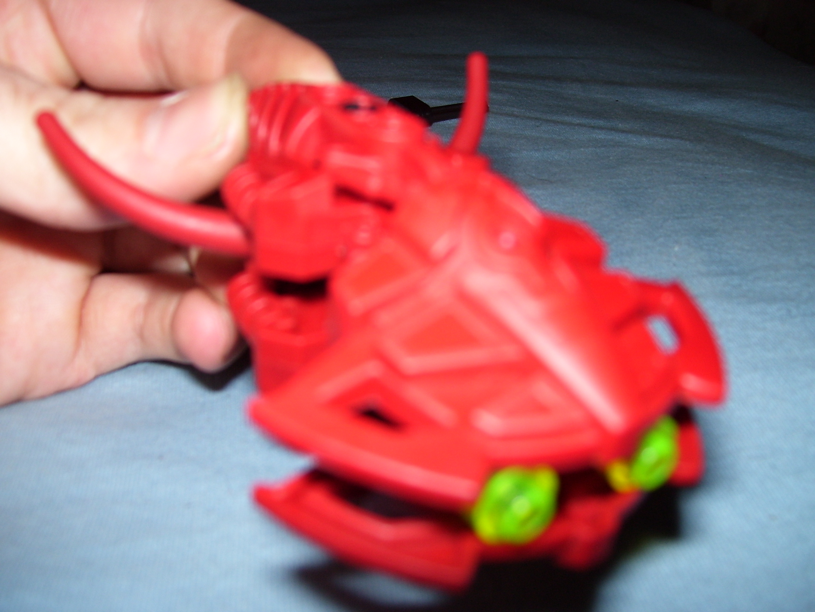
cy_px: 306
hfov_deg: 51.4
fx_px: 848
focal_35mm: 36
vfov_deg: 39.7
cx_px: 408
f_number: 2.7
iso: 80
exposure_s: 1/60
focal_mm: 6
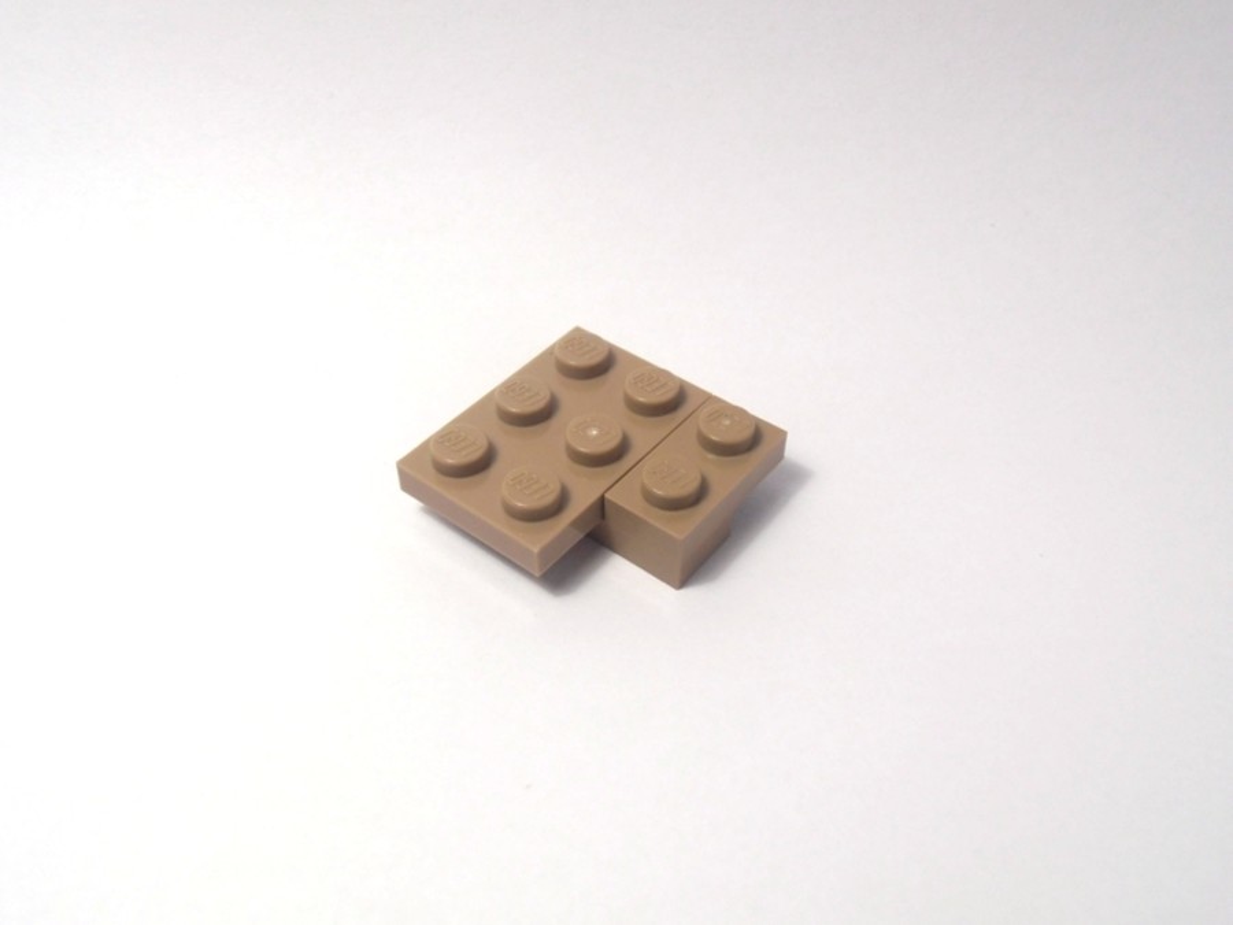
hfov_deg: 50.1
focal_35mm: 37
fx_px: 1318
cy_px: 462
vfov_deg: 38.7
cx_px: 616
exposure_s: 1/100
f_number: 3.9
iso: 80
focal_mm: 6.61
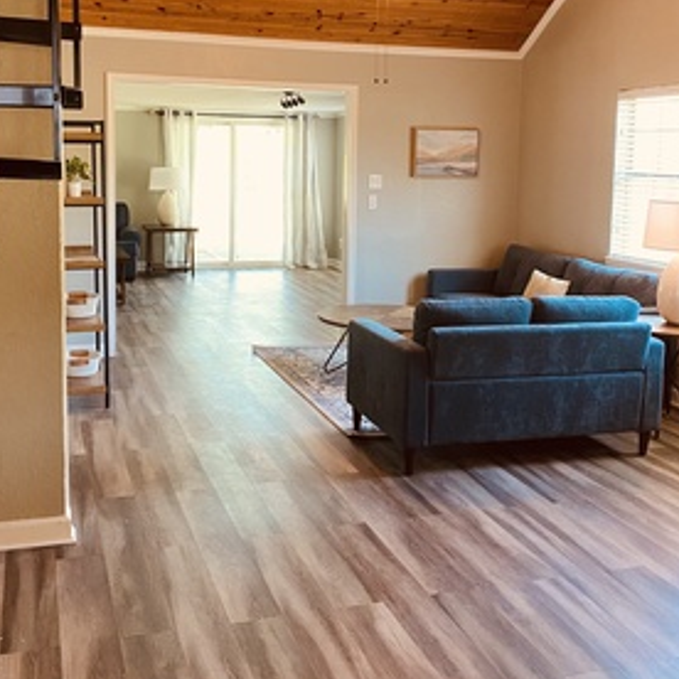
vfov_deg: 41.4
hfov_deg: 41.8
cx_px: 312
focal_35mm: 40
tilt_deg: -4.2
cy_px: 234
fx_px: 888
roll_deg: -1.2
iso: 250
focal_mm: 4.25
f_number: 1.8
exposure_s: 1/60
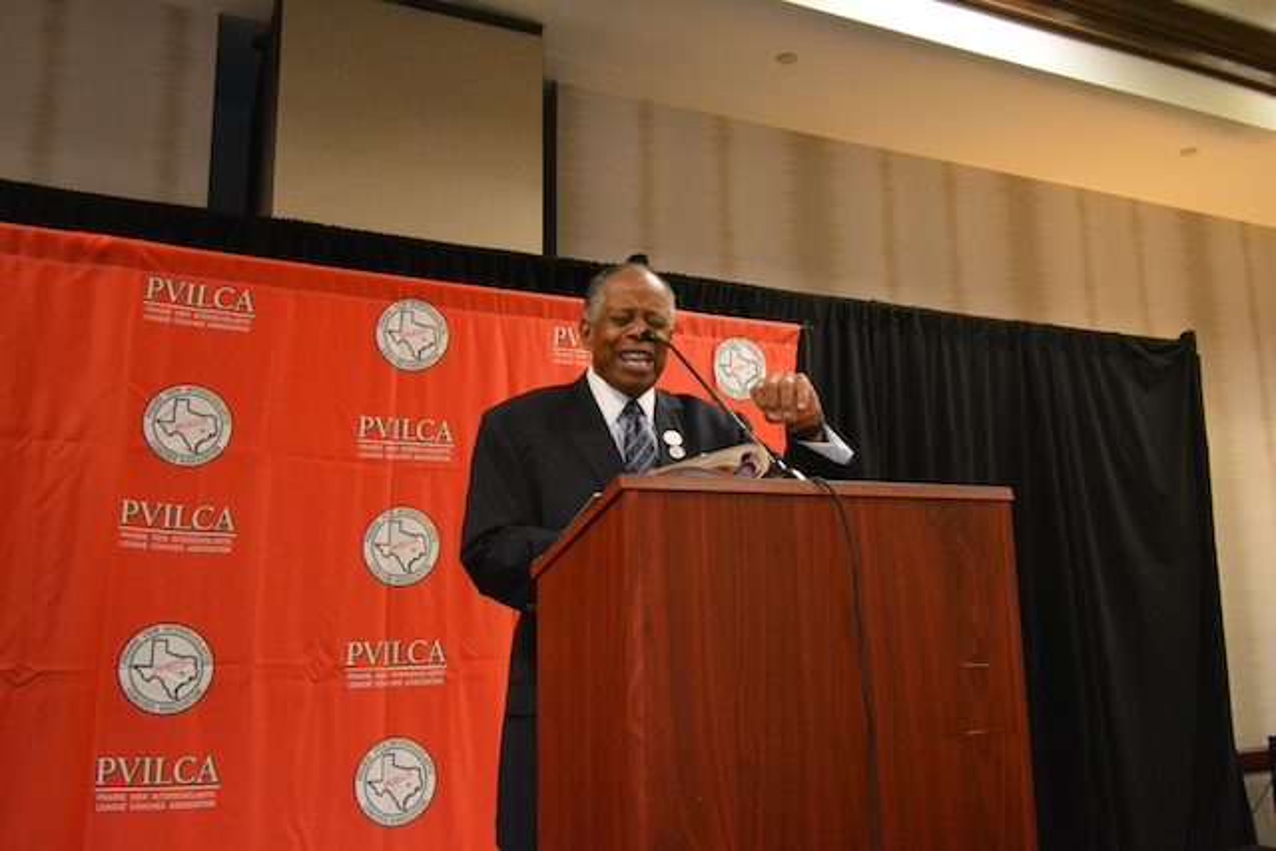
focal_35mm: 30
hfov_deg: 61.9
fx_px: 1064
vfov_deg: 43.6
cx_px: 638
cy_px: 426
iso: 3200
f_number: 5.6
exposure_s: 1/60
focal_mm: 20
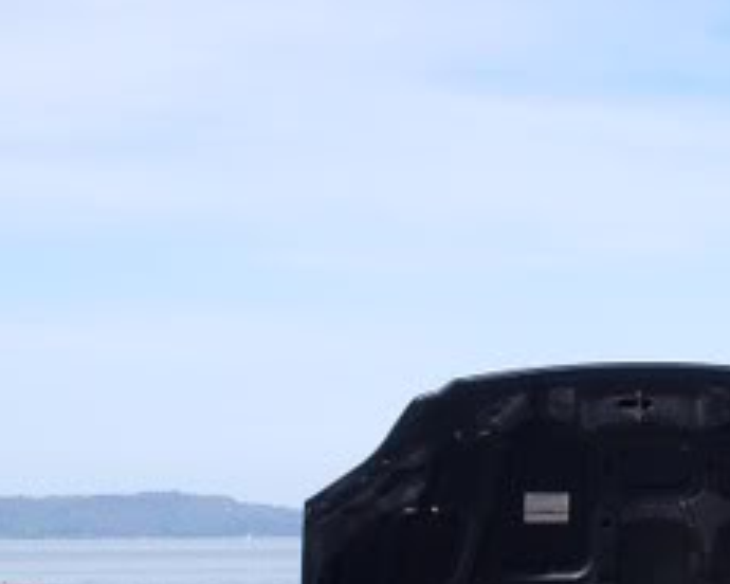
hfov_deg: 18.4
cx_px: 603
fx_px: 2225
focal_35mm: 103
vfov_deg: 14.7
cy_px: 603
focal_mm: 6.3
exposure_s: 1/180
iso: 80
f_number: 8.4
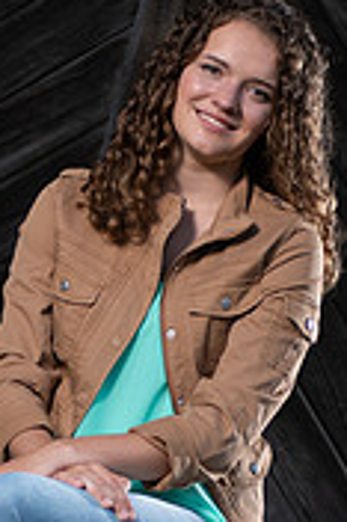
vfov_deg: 7.9
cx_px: 105
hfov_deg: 5.3
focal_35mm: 261
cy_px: 501
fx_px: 3781
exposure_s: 1/250
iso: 100
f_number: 2.8
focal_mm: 60
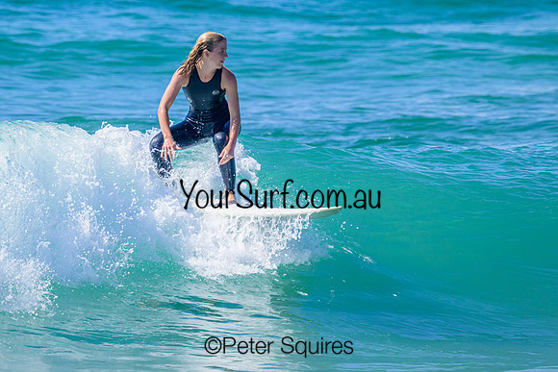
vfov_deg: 1.8
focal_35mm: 756
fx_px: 11714
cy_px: 160
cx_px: 233
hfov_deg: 2.7
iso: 1600
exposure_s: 1/2000
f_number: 11
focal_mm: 630
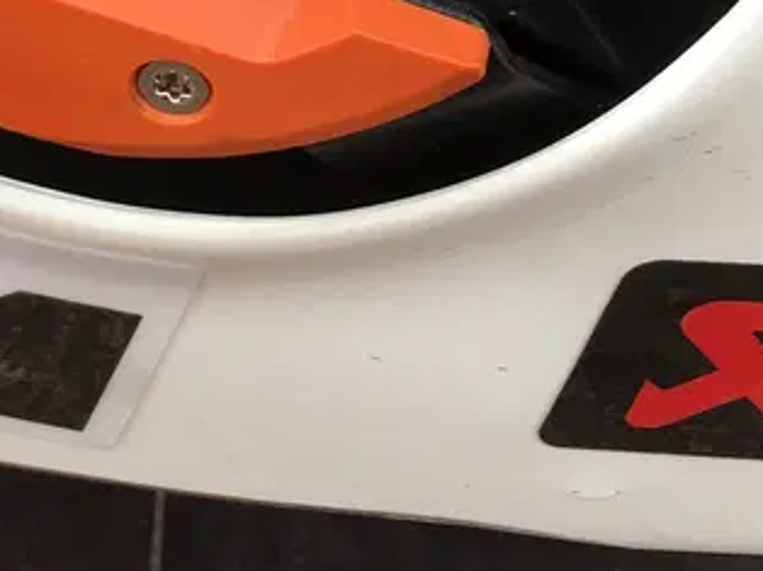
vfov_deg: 12.7
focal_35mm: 111
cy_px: -262
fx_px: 2445
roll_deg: +0.7
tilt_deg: -30.3
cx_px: -85
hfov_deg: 17.1
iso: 25
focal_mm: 4.15
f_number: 2.2
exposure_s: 1/115
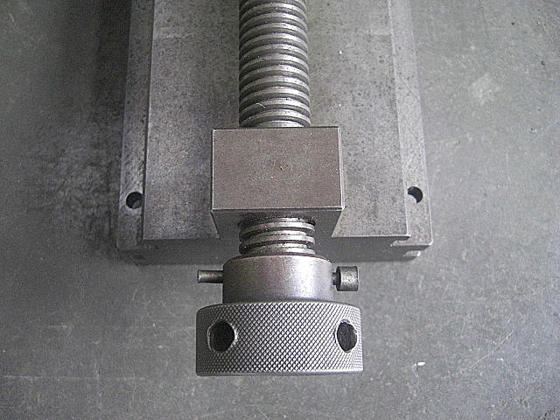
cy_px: 210
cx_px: 280
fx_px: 615
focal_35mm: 38
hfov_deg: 49.0
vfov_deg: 37.7
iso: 800
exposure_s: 1/40
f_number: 2.8
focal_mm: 7.9
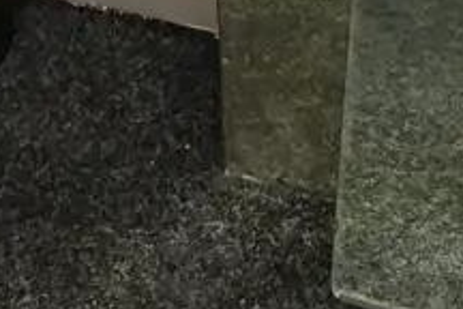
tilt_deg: -20.8
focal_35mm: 143
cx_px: 740
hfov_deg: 13.4
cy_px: -474
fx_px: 1839
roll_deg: -0.5
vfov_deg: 8.6
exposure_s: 1/17
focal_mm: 4.15
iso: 64
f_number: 2.2
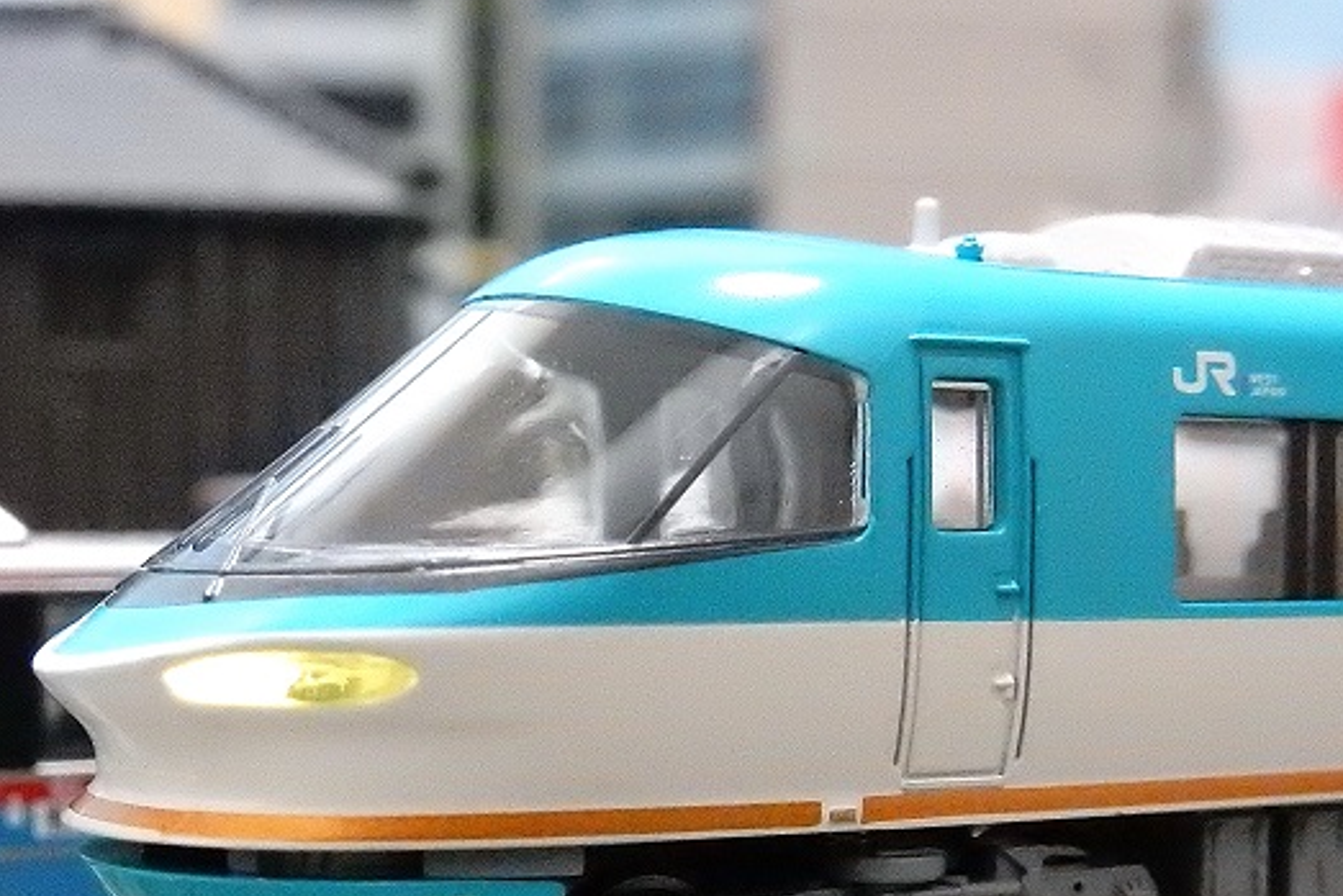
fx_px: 2649
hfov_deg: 28.4
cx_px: 691
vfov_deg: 19.1
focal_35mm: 71
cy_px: 633
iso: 3200
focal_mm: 9
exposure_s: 1/80
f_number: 4.5
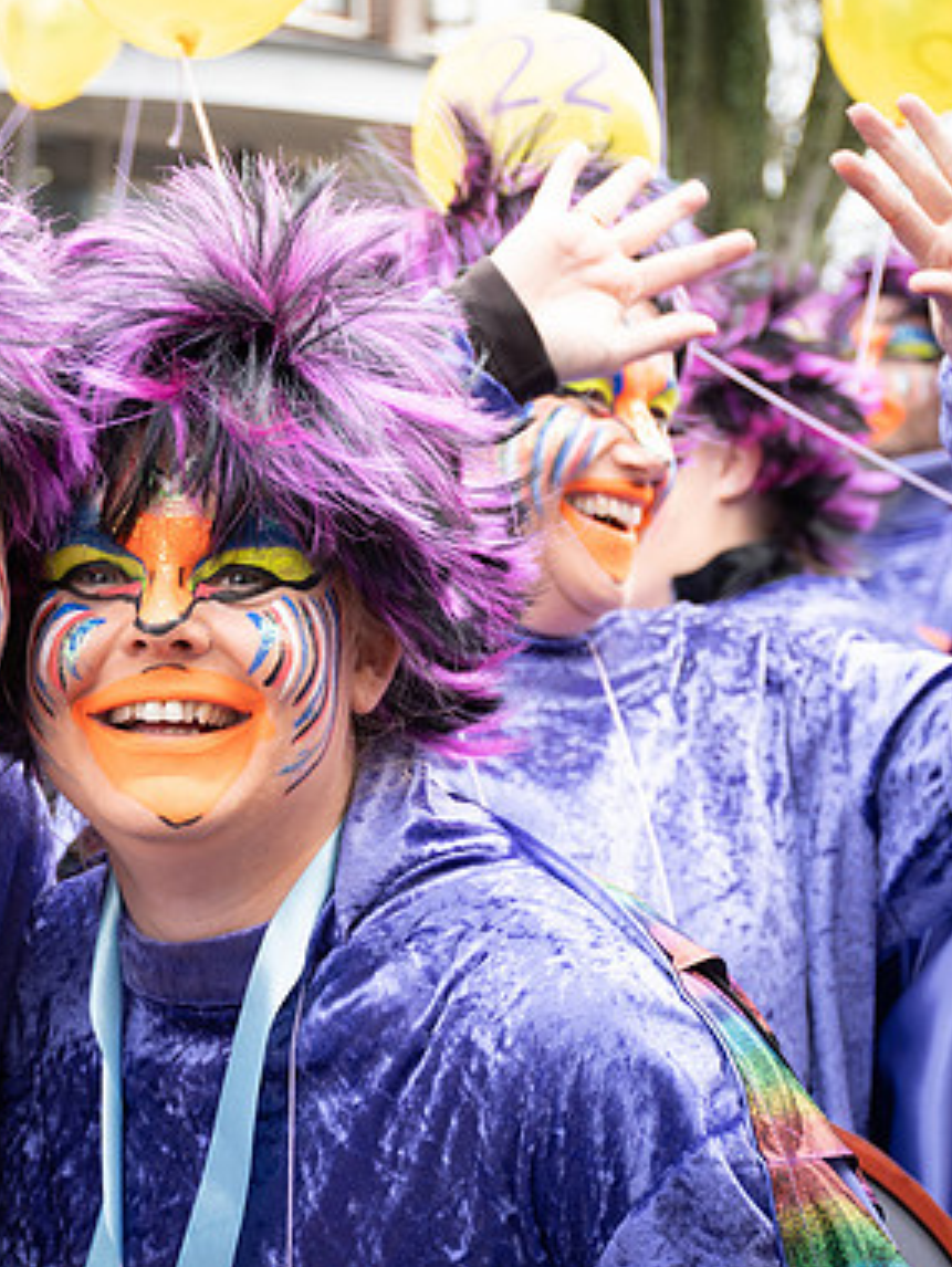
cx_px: 116
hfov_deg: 14.0
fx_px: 3846
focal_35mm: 105
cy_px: 632
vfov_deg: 18.7
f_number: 4.5
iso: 400
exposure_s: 1/160
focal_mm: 48
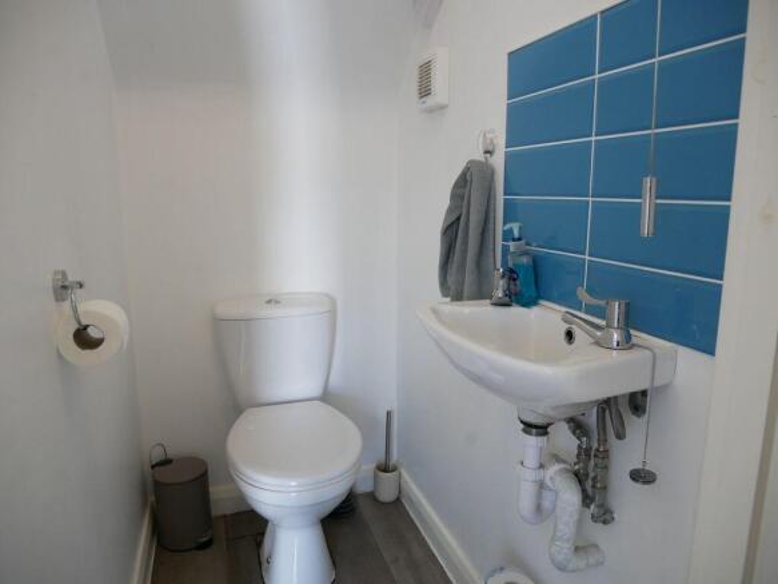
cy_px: 292
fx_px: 539
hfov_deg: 71.6
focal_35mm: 24
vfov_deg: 56.8
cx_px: 389
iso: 1250
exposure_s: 1/60
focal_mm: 12
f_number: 3.5
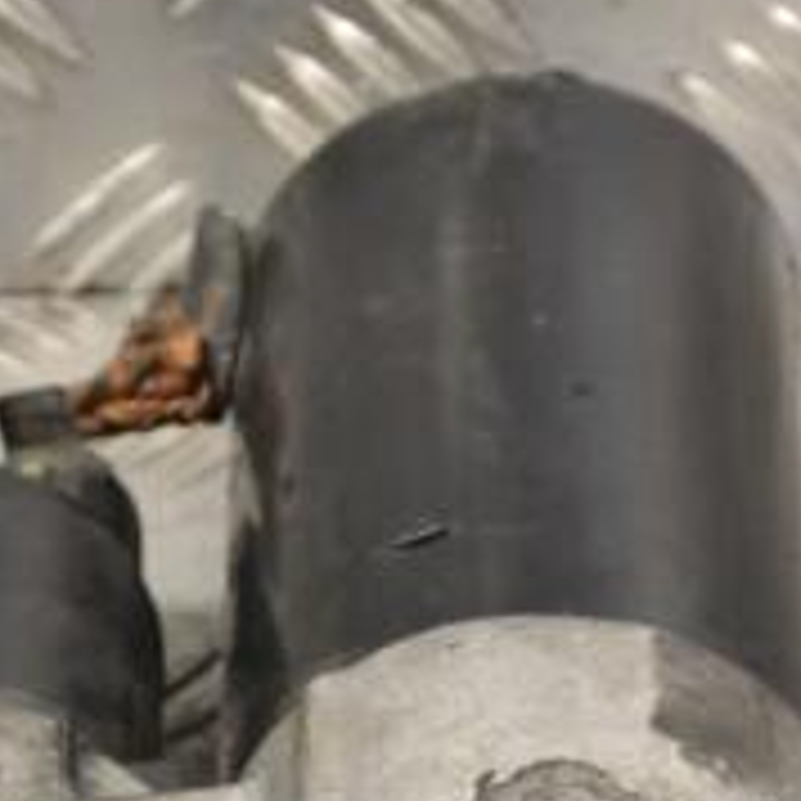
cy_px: 828
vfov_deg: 7.4
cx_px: 436
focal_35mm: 236
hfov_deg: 7.4
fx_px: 6190
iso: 3200
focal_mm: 55
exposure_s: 1/200
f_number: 7.1
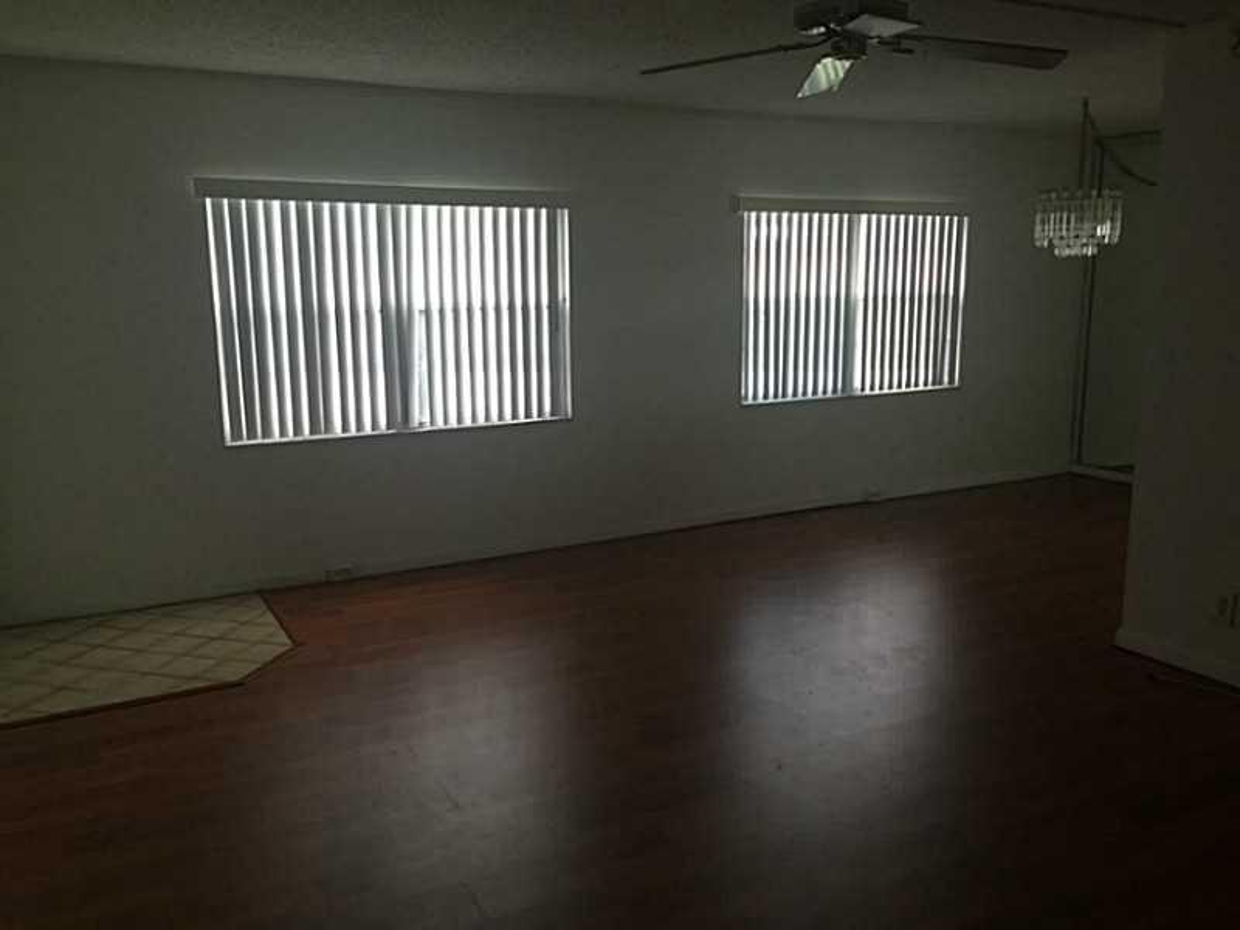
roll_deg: -0.9
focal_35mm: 29
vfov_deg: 48.2
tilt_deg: -8.8
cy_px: 465
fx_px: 1039
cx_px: 620
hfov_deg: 61.7
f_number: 2.2
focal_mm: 4.15
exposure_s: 1/15
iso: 40
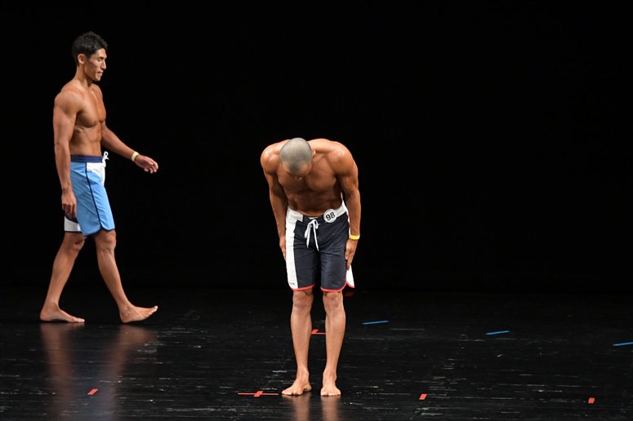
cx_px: 316
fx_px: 4482
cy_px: 210
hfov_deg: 8.1
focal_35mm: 255
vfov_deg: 5.4
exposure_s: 1/400
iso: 3200
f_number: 5.6
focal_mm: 170
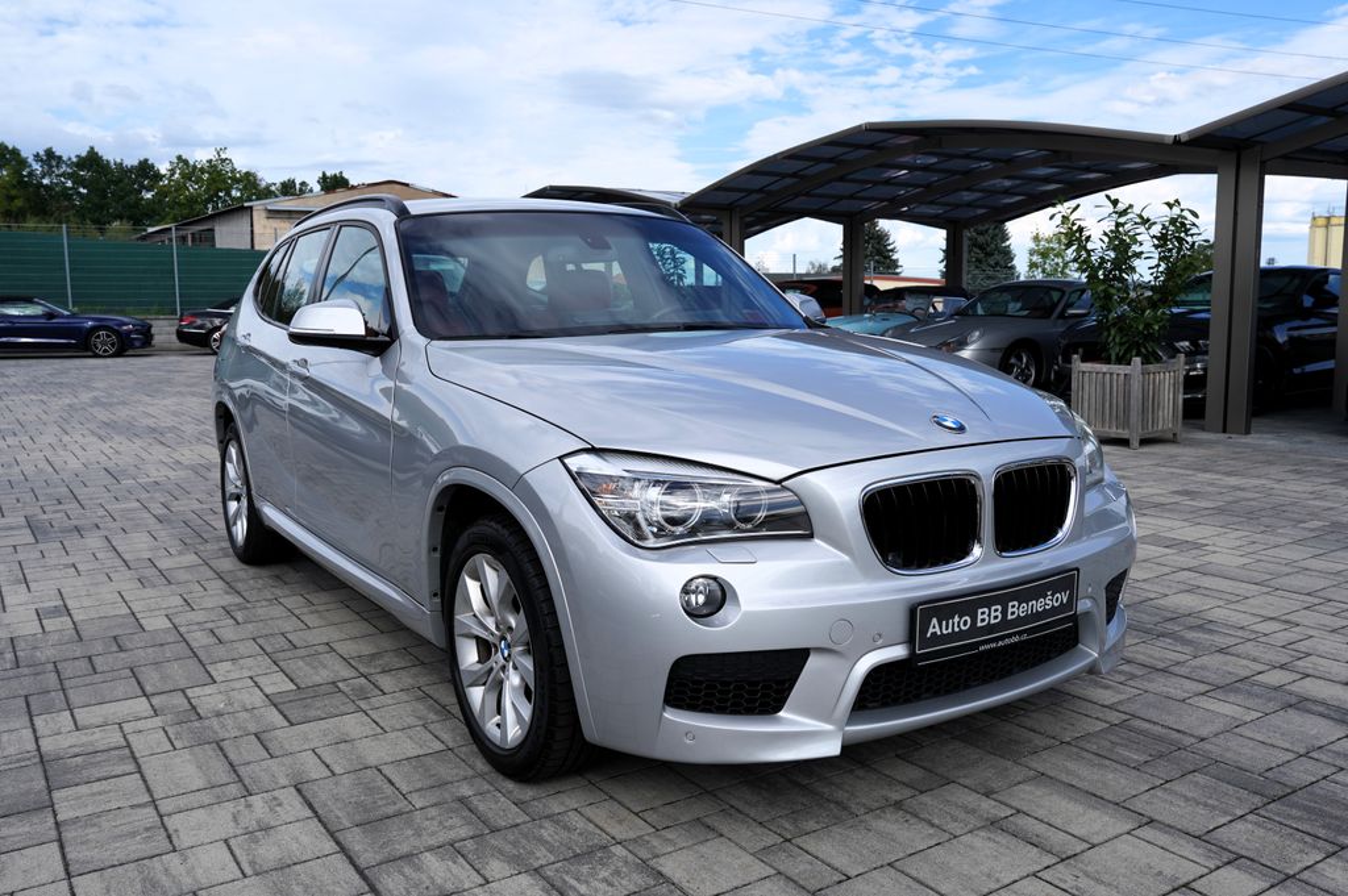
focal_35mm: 29
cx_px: 674
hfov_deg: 63.7
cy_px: 448
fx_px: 1085
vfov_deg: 44.9
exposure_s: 1/320
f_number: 8
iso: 100
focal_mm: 29
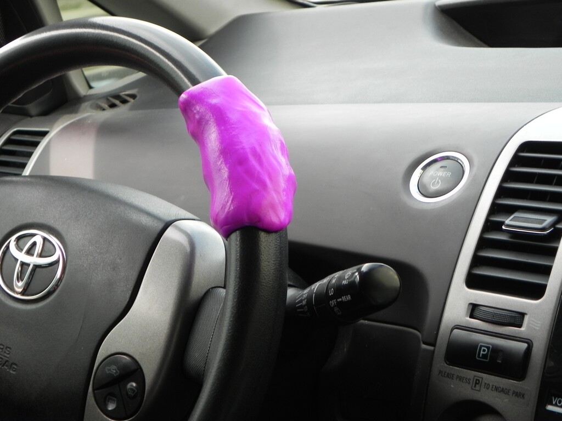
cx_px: 281
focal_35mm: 66
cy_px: 210
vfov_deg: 22.3
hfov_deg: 29.4
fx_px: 1072
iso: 160
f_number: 3.5
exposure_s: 1/114
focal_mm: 11.8
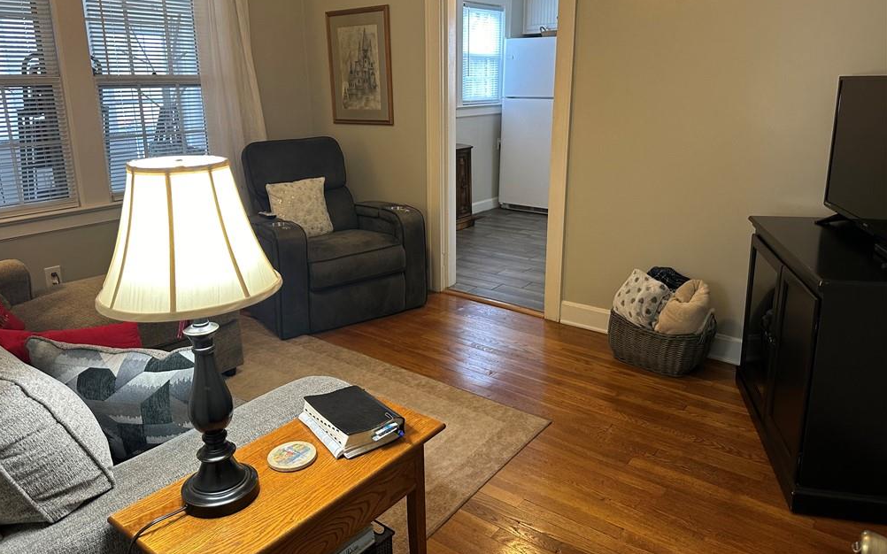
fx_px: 628
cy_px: 244
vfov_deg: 47.5
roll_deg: +0.4
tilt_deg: -14.2
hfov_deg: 70.4
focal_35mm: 26
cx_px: 435
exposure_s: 1/60
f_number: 1.78
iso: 200
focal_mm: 6.86
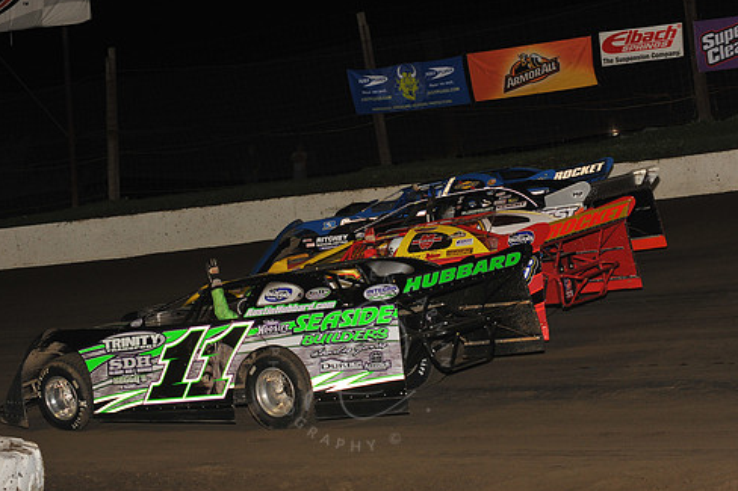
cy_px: 221
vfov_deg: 14.4
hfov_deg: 21.5
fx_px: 1947
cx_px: 358
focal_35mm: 95
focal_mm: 80
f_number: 6.3
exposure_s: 1/320
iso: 800
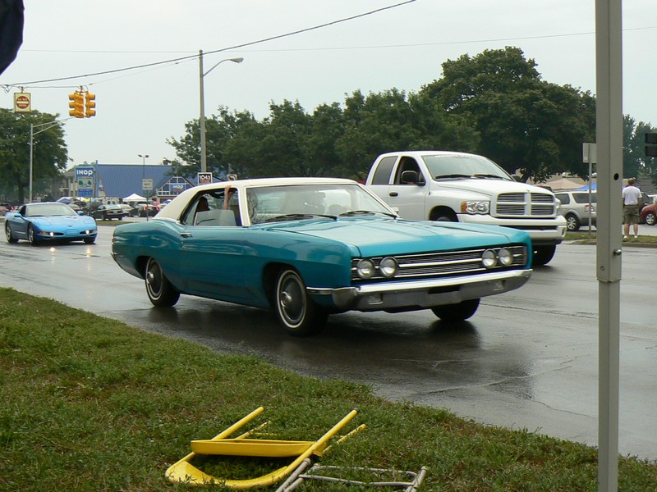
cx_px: 328
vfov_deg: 30.9
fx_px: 892
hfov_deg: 40.4
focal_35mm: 47
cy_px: 246
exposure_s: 1/200
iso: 80
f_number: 5.6
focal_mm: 6
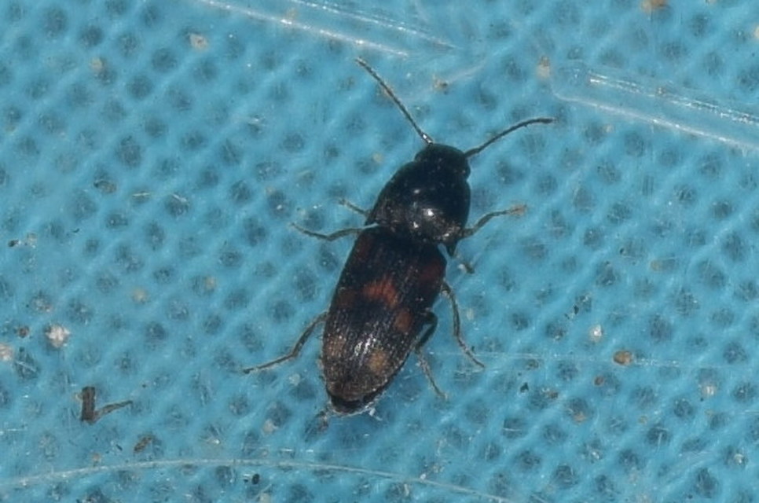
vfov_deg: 6.5
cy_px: 252
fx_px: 4419
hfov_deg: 9.8
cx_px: 380
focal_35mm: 210
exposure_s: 1/60
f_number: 8
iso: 100
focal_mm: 140
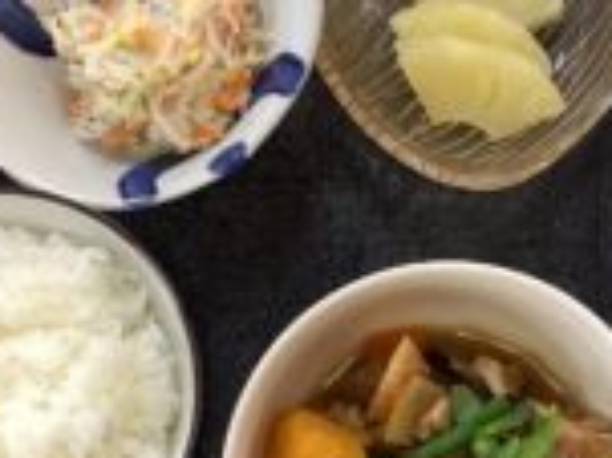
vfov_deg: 18.9
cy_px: 375
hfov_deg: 25.3
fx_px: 1360
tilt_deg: -85.3
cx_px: 375
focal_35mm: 77
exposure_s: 1/60
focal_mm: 3.3
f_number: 2.4
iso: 200
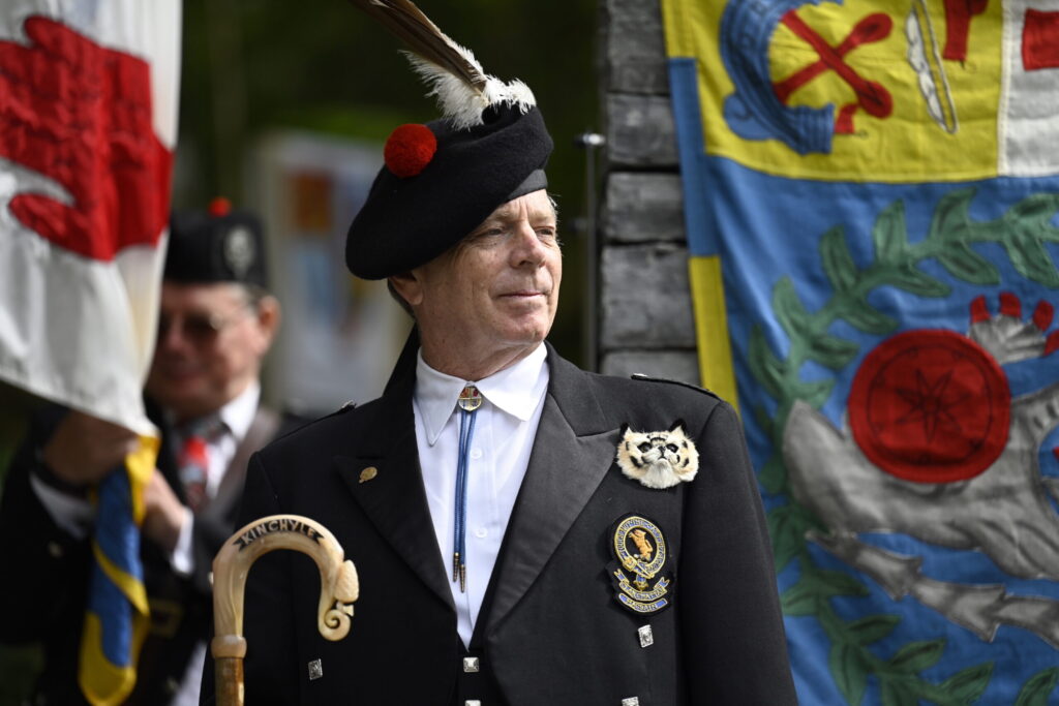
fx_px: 5884
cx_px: 530
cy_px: 353
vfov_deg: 6.9
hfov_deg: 10.3
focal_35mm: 200
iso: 200
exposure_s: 1/1600
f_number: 2.8
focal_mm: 200
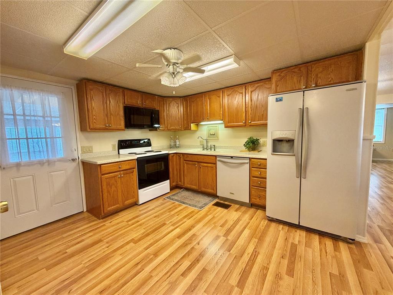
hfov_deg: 102.1
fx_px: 159
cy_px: 148
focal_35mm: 14
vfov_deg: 85.7
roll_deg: +1.9
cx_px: 196
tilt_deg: -4.6
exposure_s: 1/60
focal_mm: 2.22
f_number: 2.2
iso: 200
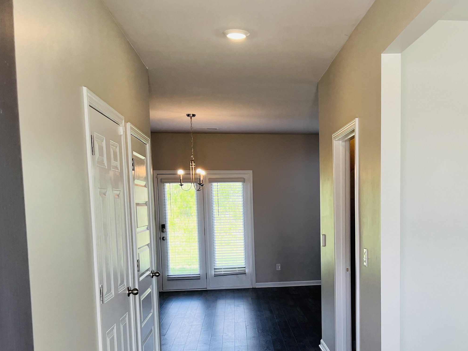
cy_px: 258
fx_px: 541
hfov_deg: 45.9
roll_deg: +1.5
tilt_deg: -6.6
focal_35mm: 40
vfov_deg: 35.3
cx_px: 320
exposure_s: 1/162
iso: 50
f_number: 1.6
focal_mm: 5.1
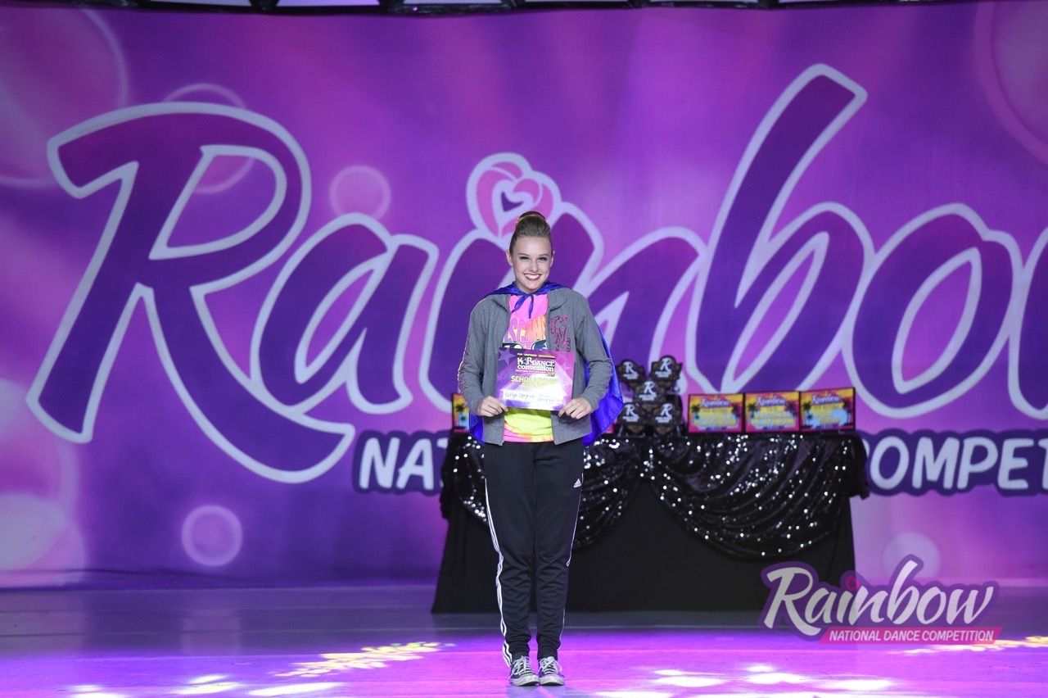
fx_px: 5819
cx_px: 524
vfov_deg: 6.9
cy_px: 349
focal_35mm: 200
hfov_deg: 10.3
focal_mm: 200
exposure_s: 1/640
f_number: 3.5
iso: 4000
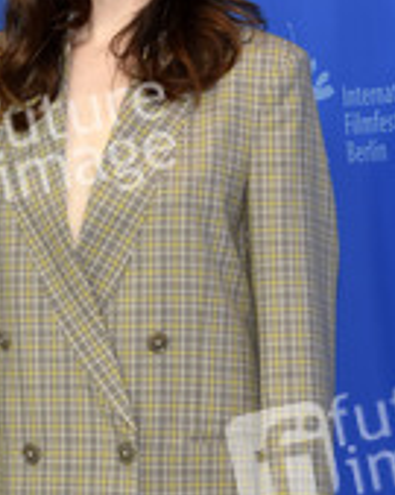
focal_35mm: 233
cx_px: 111
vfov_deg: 8.3
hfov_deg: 6.6
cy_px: 299
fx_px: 3408
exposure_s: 1/400
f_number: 3.2
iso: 640
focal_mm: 70
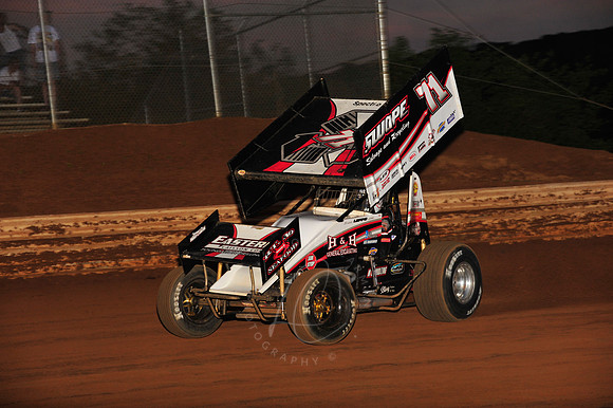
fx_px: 2297
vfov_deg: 10.1
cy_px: 204
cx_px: 306
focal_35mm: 135
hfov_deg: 15.2
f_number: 7.1
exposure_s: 1/320
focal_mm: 135
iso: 1000
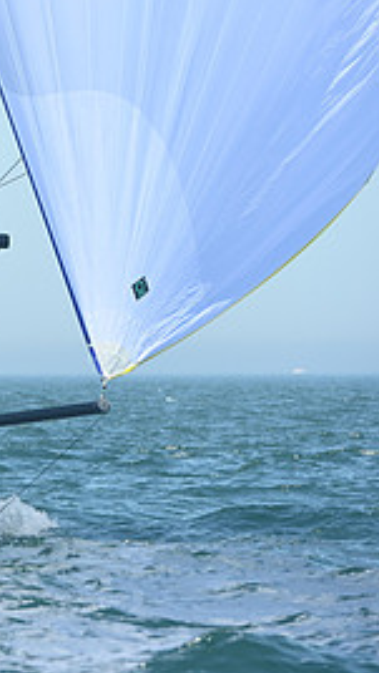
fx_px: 7084
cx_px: -276
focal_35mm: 397
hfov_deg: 3.1
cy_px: 195
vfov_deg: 5.4
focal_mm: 175
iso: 320
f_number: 6.3
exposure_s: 1/1000
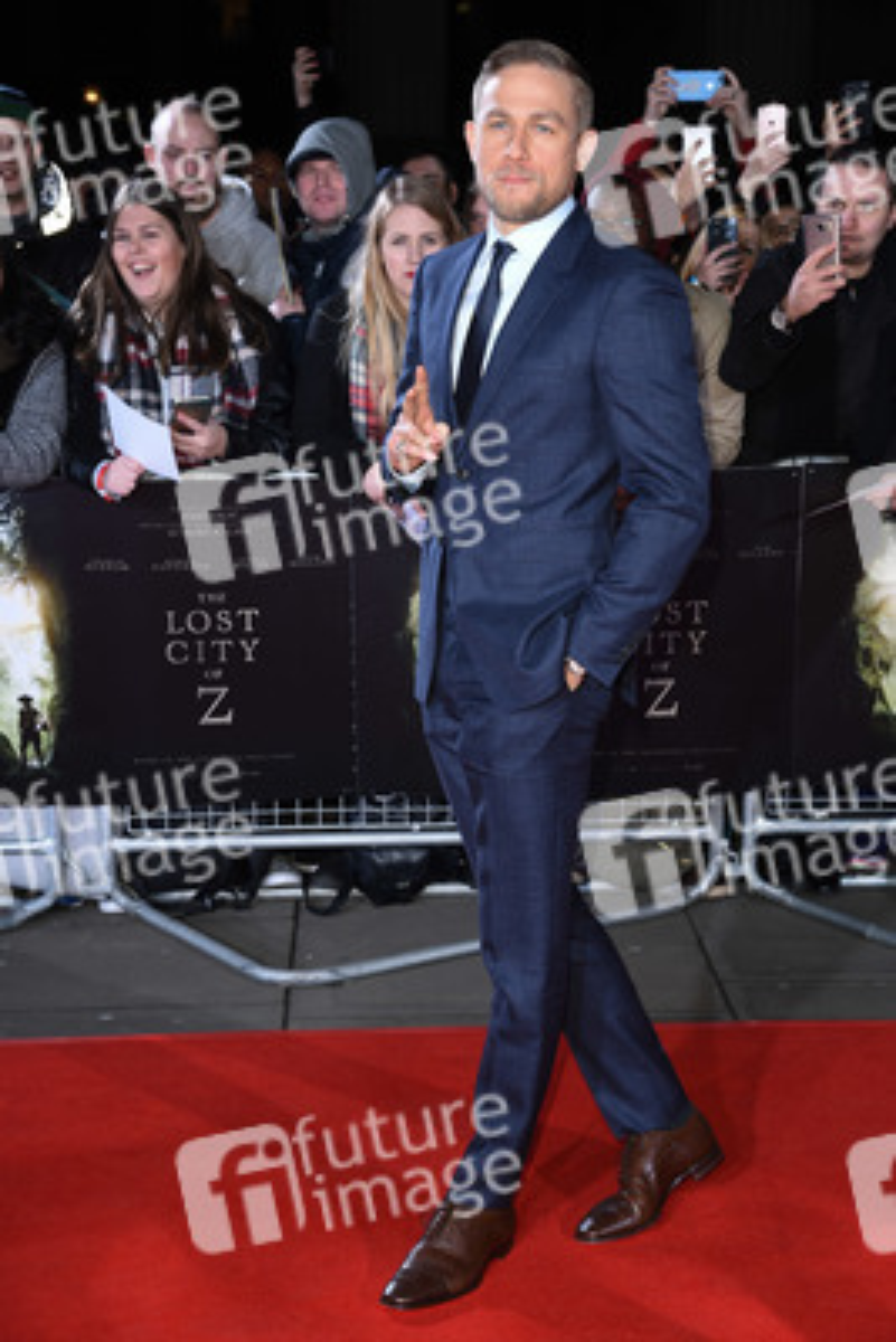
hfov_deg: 21.9
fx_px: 2312
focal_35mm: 62
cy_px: 671
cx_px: 448
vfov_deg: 32.4
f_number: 5.6
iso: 400
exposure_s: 1/250
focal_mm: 62
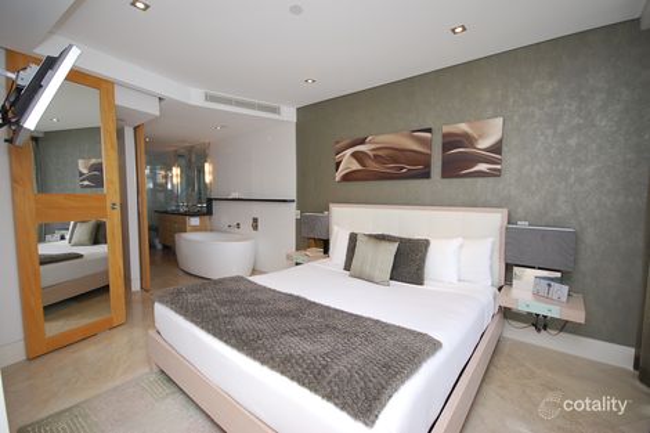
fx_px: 298
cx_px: 325
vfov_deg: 72.0
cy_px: 216
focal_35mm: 16
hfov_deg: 95.0
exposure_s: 1/60
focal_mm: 11
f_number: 4.2
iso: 200
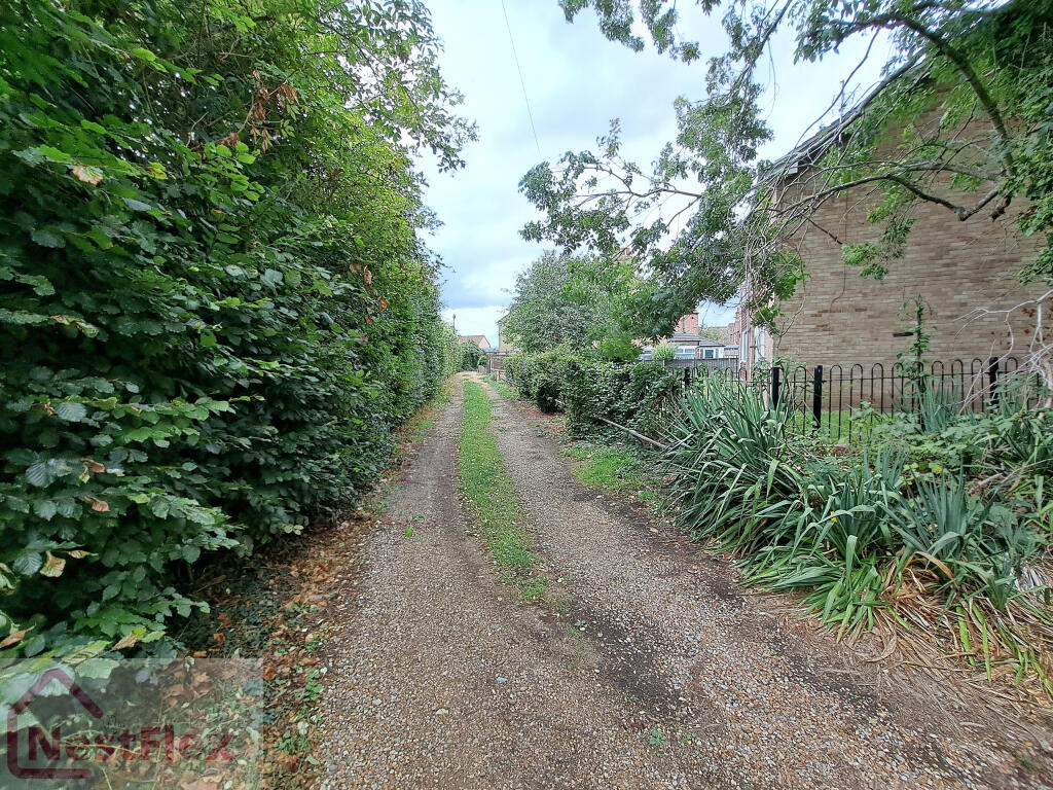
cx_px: 526
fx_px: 395
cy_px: 395
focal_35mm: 13
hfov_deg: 106.2
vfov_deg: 89.9
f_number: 2.2
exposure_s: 1/196
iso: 50
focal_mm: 1.74
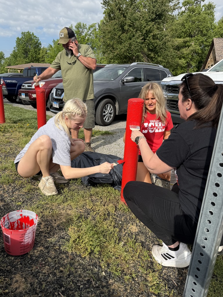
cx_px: 112
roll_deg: -3.8
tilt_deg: -17.2
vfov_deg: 71.6
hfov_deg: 56.8
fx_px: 206
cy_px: 148
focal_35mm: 24
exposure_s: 1/4405
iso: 80
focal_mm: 6.76
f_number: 1.78
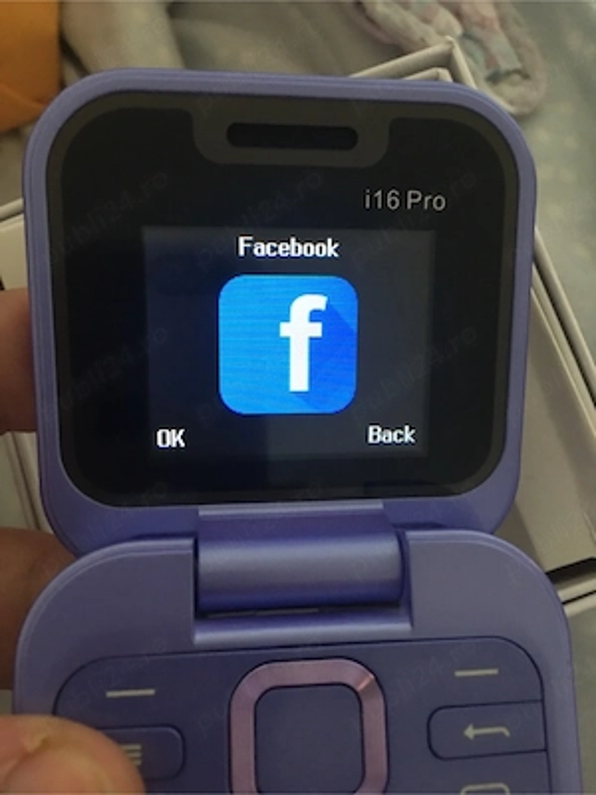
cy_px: 398
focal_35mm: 29
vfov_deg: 61.7
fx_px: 666
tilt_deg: -68.2
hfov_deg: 48.2
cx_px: 298
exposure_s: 1/8
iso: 100
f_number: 2.2
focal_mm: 4.15
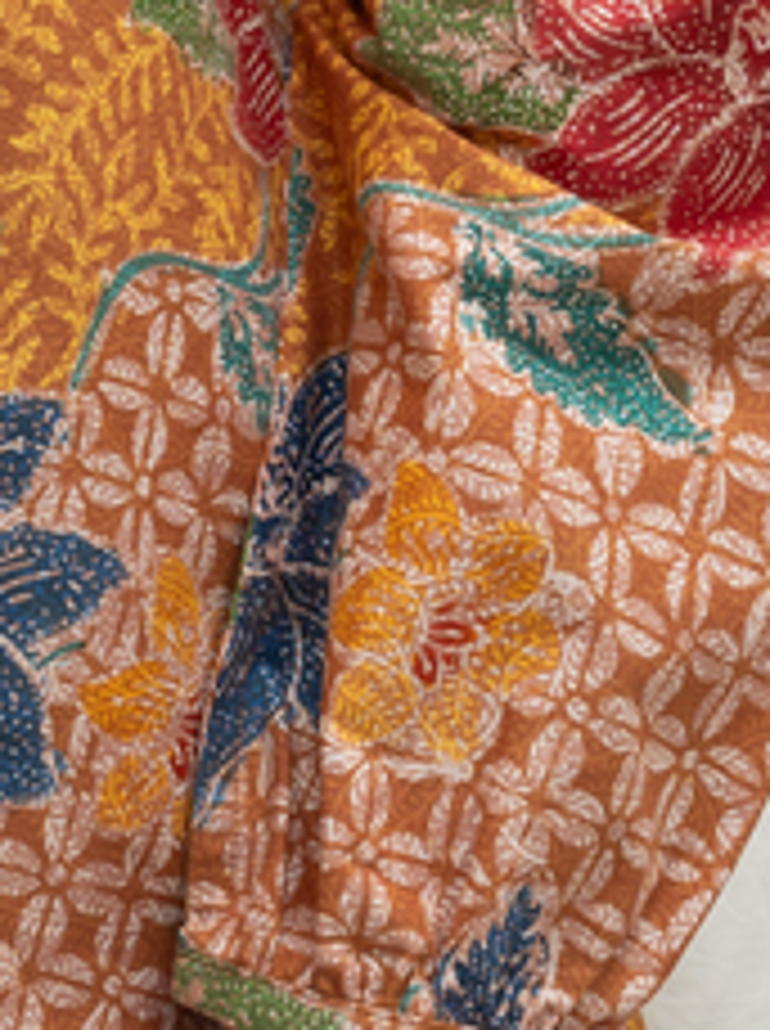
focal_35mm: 193
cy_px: -747
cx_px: -441
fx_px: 5740
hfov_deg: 7.5
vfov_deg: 9.8
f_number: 11
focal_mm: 34
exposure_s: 1/160
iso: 100
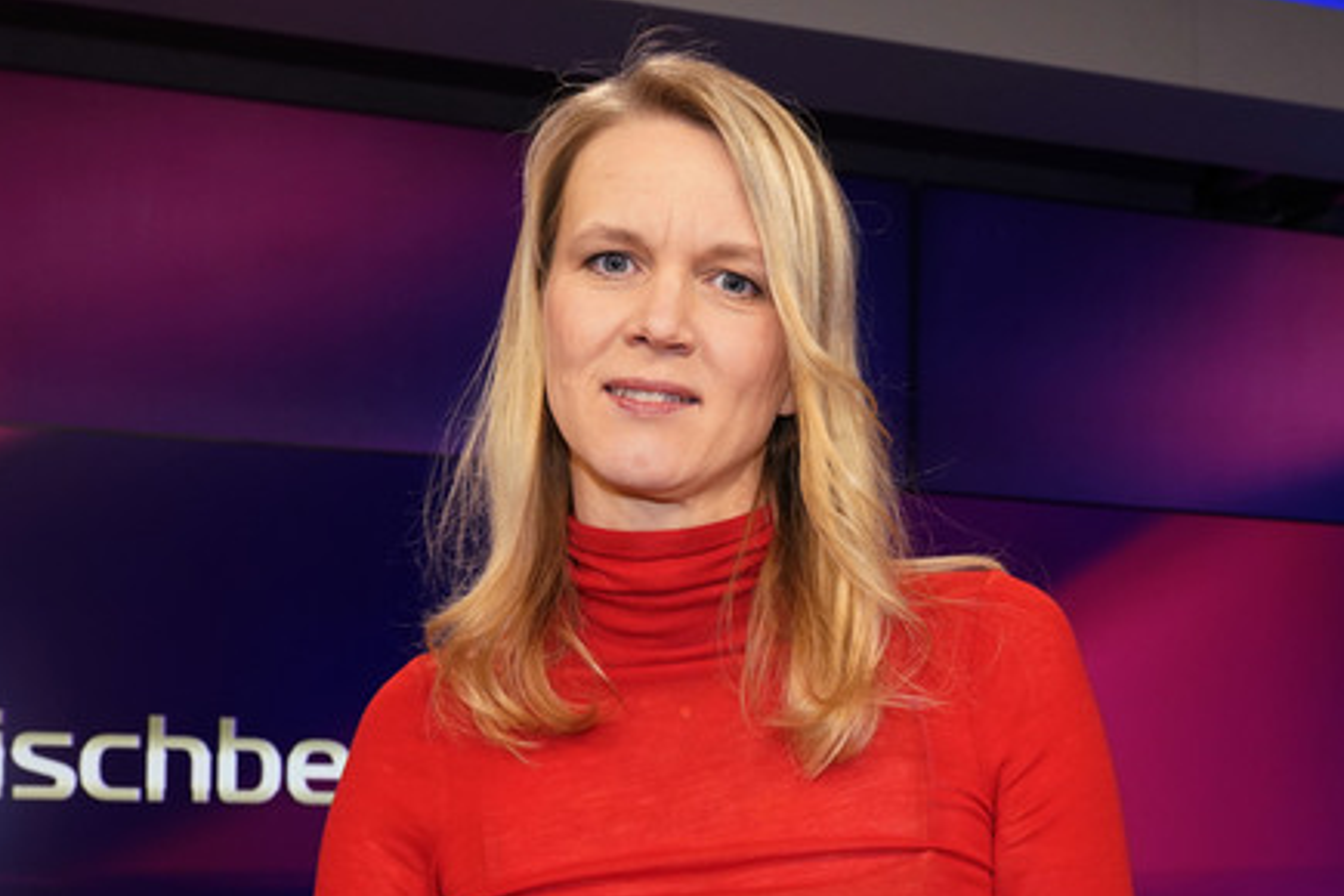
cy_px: 460
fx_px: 1083
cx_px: 684
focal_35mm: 29
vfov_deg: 45.0
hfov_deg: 63.7
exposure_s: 1/125
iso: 2000
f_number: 5
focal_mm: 28
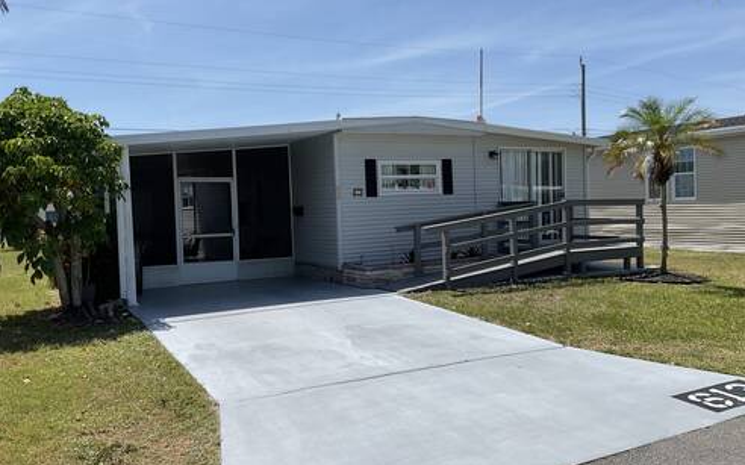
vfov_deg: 39.4
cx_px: 385
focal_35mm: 32
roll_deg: +0.8
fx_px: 649
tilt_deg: -1.9
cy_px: 229
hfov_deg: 59.7
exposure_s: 1/2801
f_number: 1.8
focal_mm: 3
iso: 16
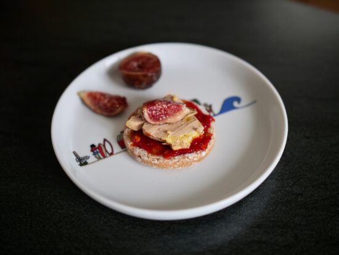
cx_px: 170
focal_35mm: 50
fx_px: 490
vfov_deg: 29.1
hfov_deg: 38.2
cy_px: 128
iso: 320
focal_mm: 25
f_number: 1.2
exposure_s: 1/60
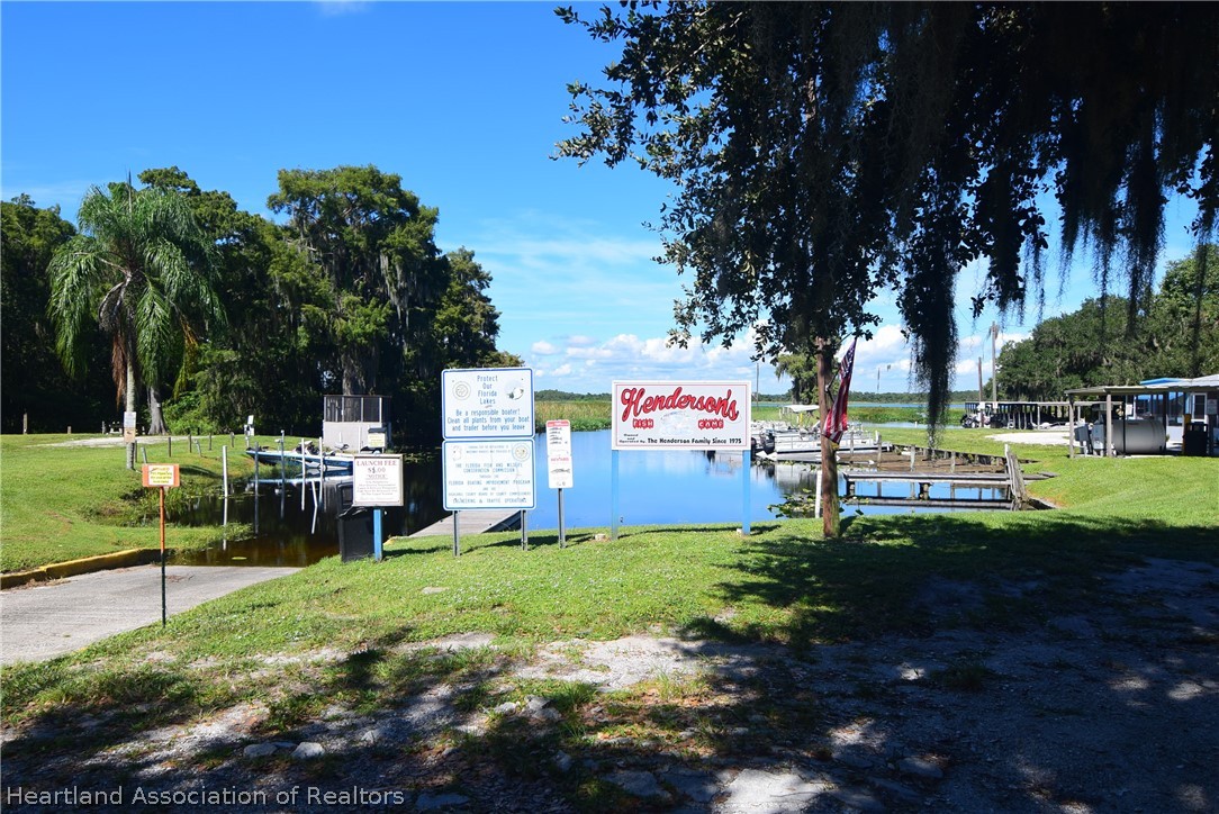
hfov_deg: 73.7
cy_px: 407
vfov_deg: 53.2
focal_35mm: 24
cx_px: 610
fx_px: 813
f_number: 9
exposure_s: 1/320
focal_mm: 16
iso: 200
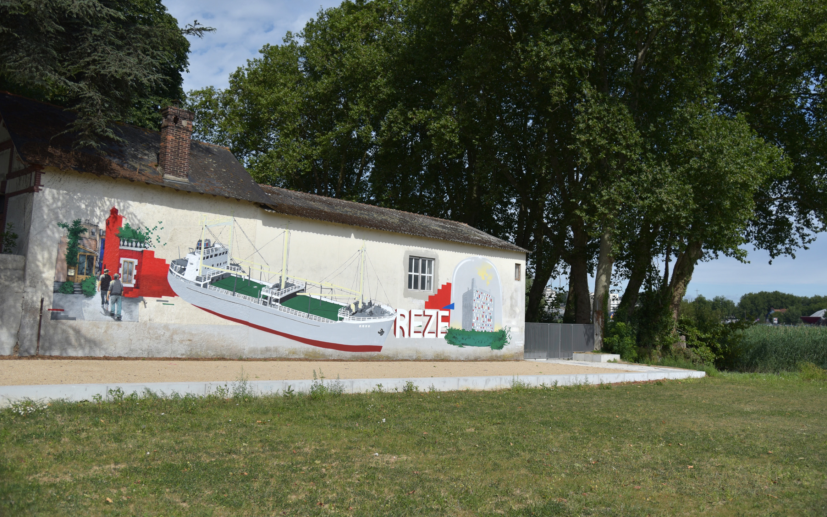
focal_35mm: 31
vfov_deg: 40.6
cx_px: 415
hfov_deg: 61.2
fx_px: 699
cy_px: 240
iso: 100
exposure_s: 1/2500
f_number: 4
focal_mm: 30
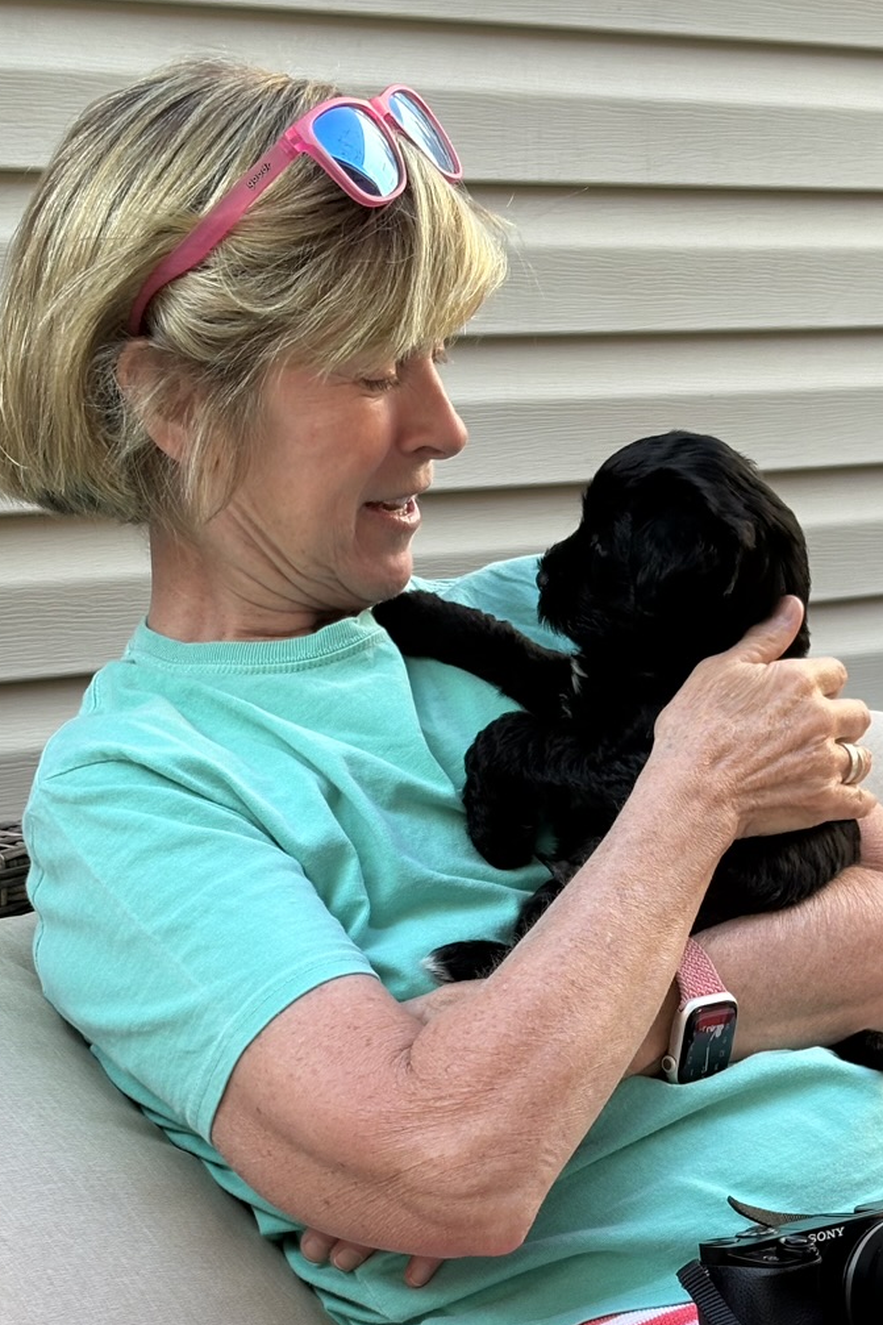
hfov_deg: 24.6
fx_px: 2024
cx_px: 443
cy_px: 667
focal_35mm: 55
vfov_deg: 36.3
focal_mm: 5.96
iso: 40
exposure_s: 1/121
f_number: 1.6
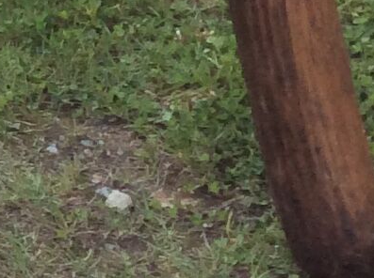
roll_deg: +0.2
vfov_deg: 6.9
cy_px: -269
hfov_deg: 8.7
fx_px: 2253
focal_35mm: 209
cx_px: -510
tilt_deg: -18.9
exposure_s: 1/100
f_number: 2.4
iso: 50
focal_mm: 3.3
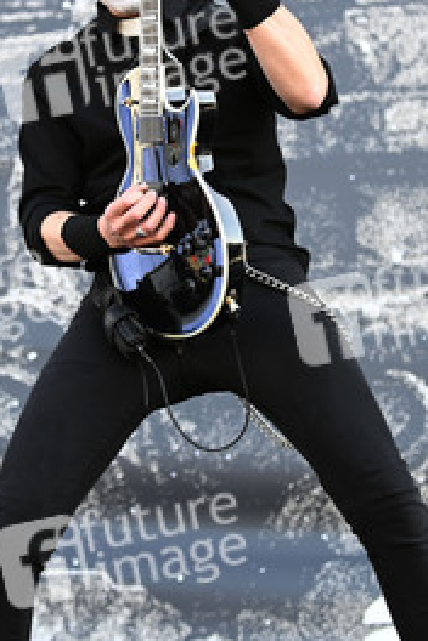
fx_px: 1890
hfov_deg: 12.9
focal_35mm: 106
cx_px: 192
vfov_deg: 19.2
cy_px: 187
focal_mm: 70
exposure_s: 1/400
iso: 320
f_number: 2.8
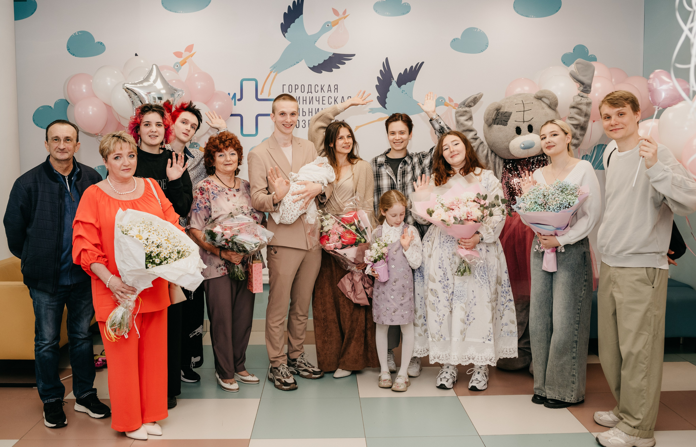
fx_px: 686
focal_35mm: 36
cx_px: 343
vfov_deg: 36.1
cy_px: 212
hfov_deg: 53.8
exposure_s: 1/160
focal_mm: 35
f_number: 4.5
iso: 320
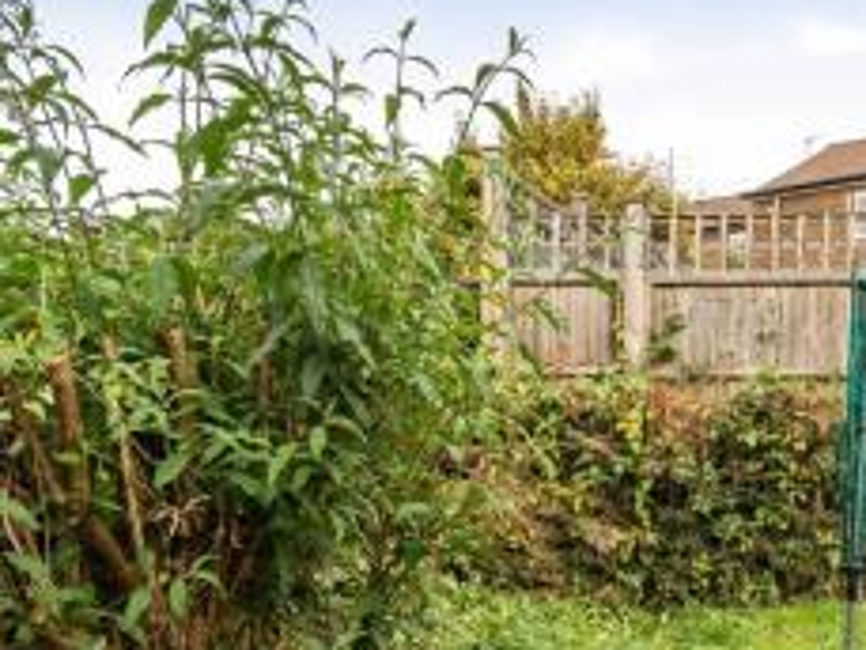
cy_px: 474
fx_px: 951
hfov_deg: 42.2
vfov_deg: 37.0
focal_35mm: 38
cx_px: 870
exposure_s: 1/200
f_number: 8
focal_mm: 13
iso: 400
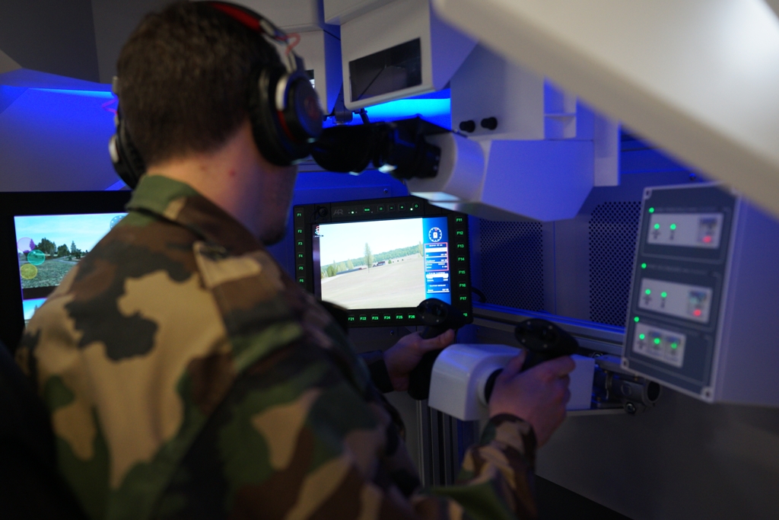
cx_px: 390
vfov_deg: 42.3
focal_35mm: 31
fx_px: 671
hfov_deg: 60.3
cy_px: 260
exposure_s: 1/200
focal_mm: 31
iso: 1600
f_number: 2.8
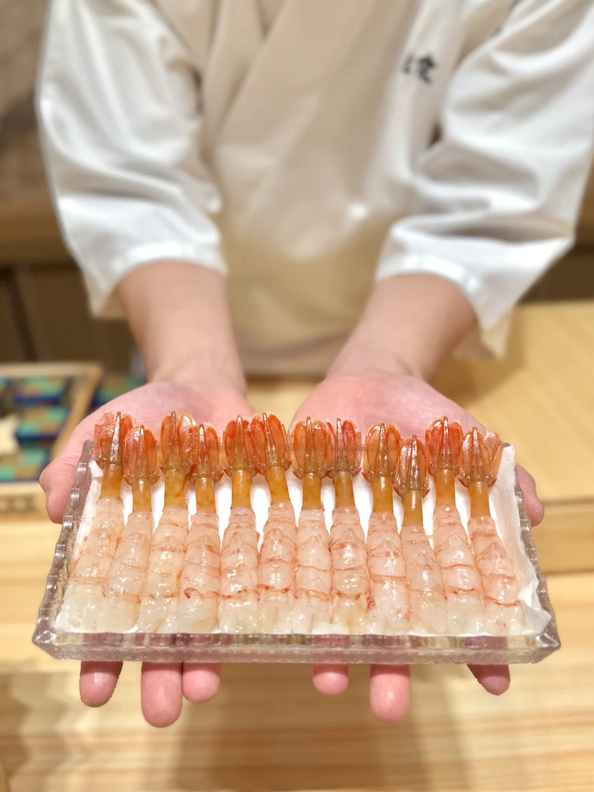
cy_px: 396
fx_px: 549
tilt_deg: -31.5
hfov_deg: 56.8
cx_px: 297
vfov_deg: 71.6
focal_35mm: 24
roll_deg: +2.2
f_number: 1.78
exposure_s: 1/111
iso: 64
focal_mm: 6.76
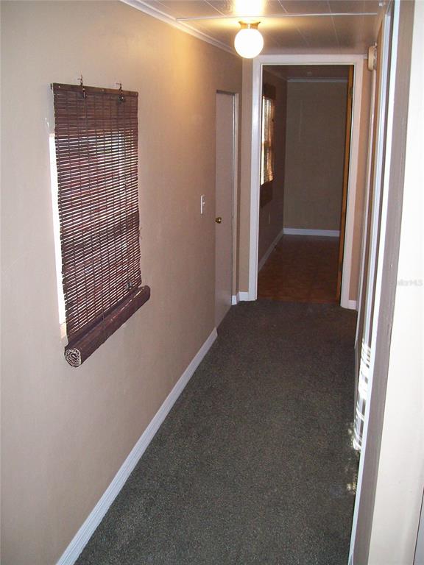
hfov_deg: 39.7
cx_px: 212
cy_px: 282
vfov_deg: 51.4
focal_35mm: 36
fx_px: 588
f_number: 2.7
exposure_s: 1/64
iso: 200
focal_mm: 6
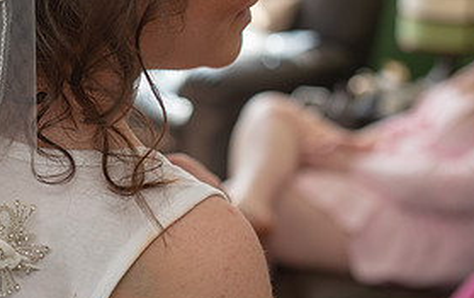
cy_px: 53
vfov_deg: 17.5
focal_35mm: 74
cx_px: 41
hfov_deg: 26.8
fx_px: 957
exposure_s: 1/100
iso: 100
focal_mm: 35
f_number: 2.8
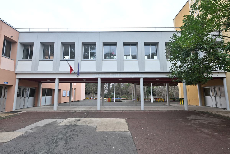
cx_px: 115
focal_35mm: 19
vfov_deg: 64.6
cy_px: 77
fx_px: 121
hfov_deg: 86.9
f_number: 4.5
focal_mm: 19
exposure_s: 1/100
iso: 400
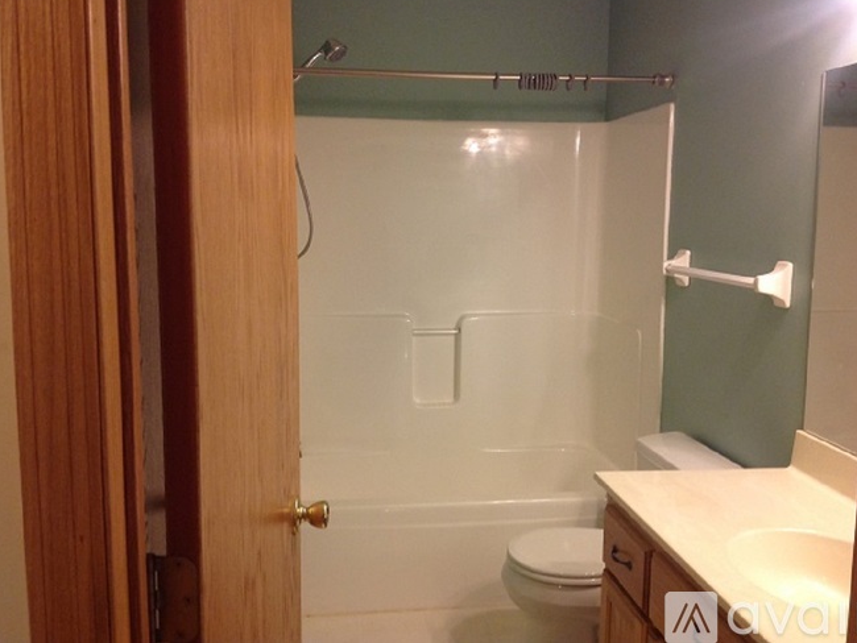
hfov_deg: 51.3
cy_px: 315
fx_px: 892
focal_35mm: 36
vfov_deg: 39.7
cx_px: 436
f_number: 2.4
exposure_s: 1/15
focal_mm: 4.28
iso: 125
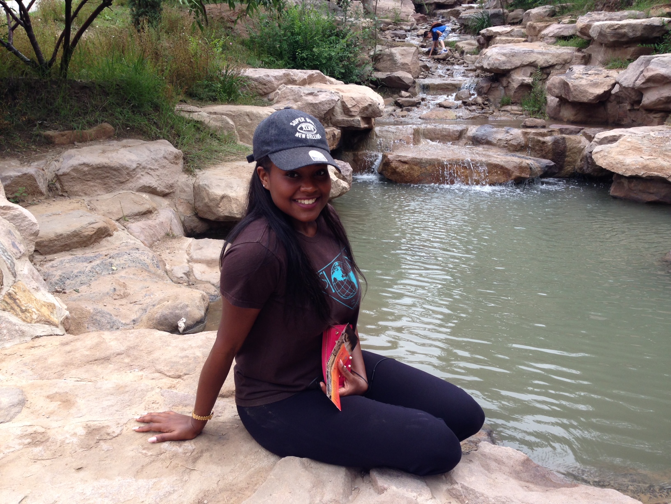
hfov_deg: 55.4
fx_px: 640
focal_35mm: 33
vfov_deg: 42.9
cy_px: 252
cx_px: 336
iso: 50
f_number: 2.4
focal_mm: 4.13
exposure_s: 1/309
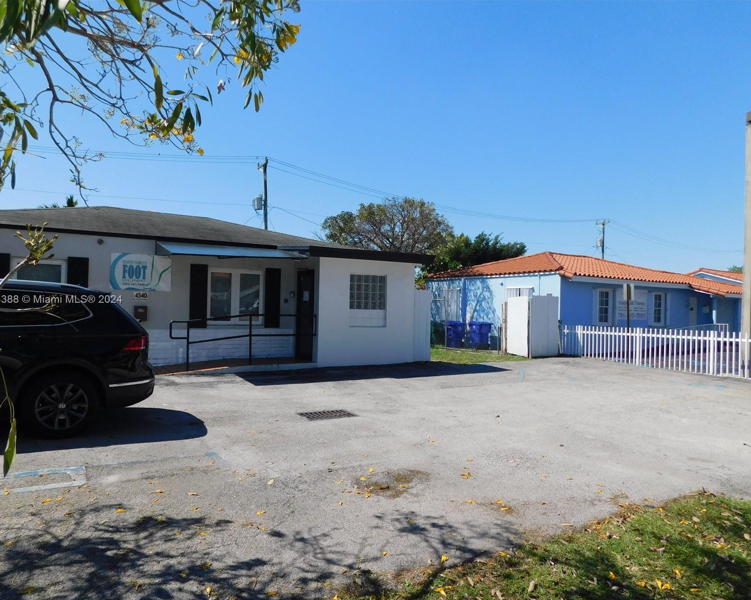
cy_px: 300
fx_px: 533
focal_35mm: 24
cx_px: 363
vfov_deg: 58.8
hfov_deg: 70.3
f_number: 6
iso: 125
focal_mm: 4
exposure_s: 1/500
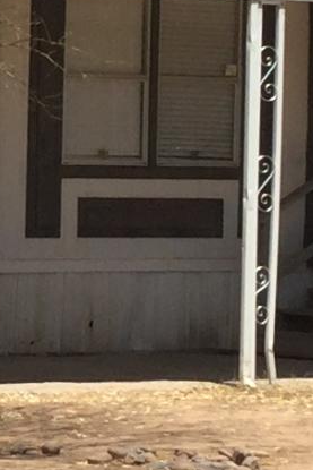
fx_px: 3036
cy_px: 100
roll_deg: -1.3
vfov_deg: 8.8
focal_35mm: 233
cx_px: -149
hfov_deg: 5.8
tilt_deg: +0.2
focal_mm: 3.3
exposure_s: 1/1431
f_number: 2.4
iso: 25
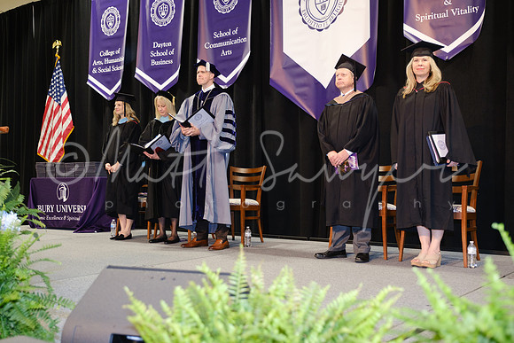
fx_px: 557
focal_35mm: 39
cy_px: 172
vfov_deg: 34.2
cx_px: 257
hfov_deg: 49.5
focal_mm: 25.7
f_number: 2.8
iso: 1600
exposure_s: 1/125
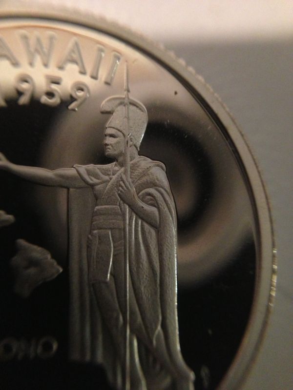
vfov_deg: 55.4
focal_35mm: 33
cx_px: 146
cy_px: 195
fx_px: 372
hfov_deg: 42.9
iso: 500
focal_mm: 4.13
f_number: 2.4
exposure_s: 1/15
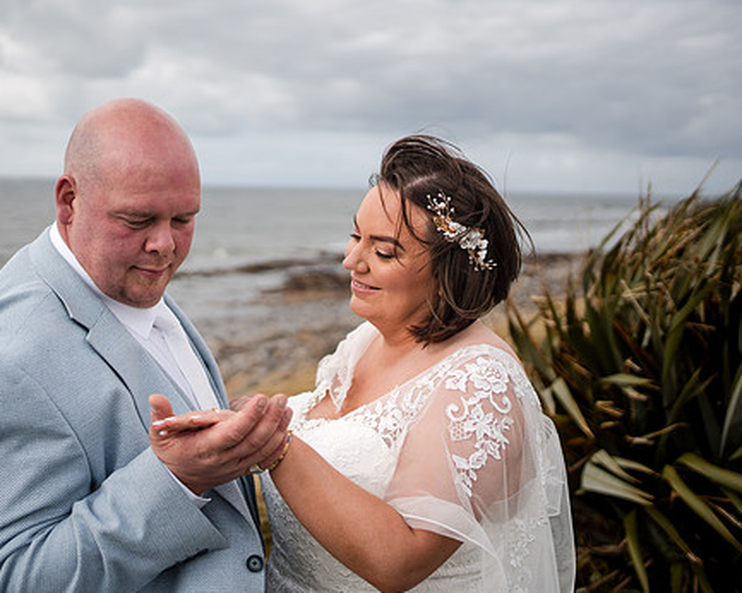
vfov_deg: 34.1
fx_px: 966
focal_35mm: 44
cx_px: 281
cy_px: 275
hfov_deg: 41.7
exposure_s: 1/8000
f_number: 1.8
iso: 100
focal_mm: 35
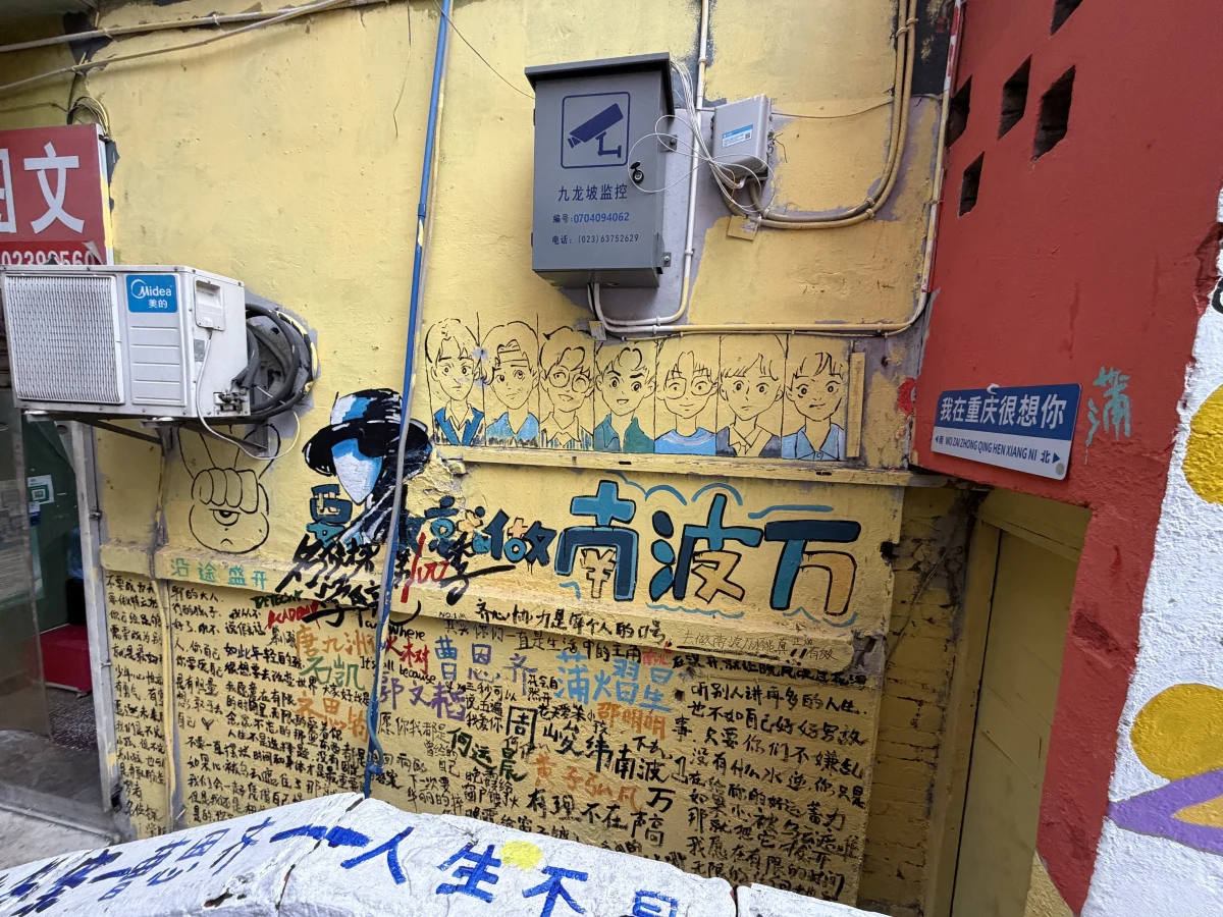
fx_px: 495
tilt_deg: -6.9
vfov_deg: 85.7
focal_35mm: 14
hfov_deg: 102.1
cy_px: 458
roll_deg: -2.1
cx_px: 612
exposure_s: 1/103
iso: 320
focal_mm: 2.22
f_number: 2.2
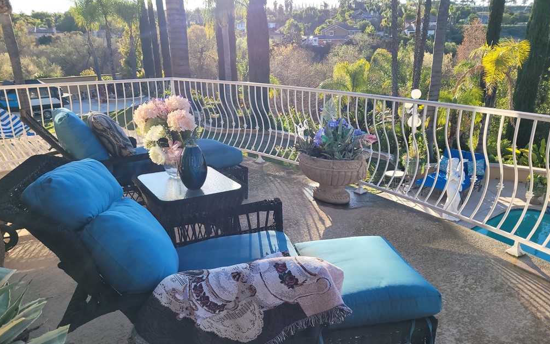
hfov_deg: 66.5
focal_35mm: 28
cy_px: 197
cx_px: 276
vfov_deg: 44.4
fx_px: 420
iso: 40
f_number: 1.8
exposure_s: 1/711
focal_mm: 5.4
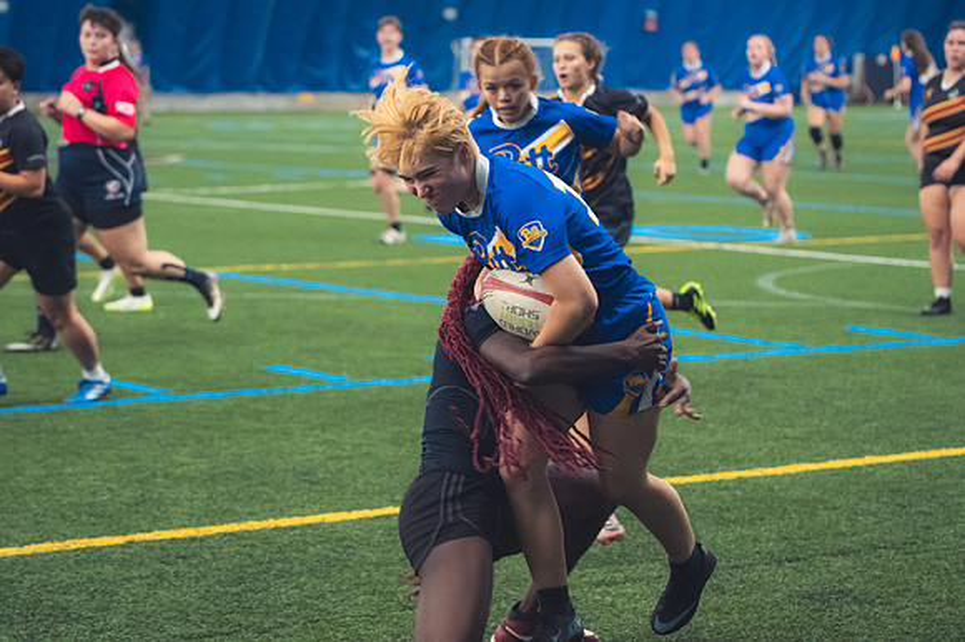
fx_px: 2813
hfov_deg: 19.5
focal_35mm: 105
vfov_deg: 13.0
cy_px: 321
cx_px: 482
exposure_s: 1/320
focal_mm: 70
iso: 4500
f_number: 2.8
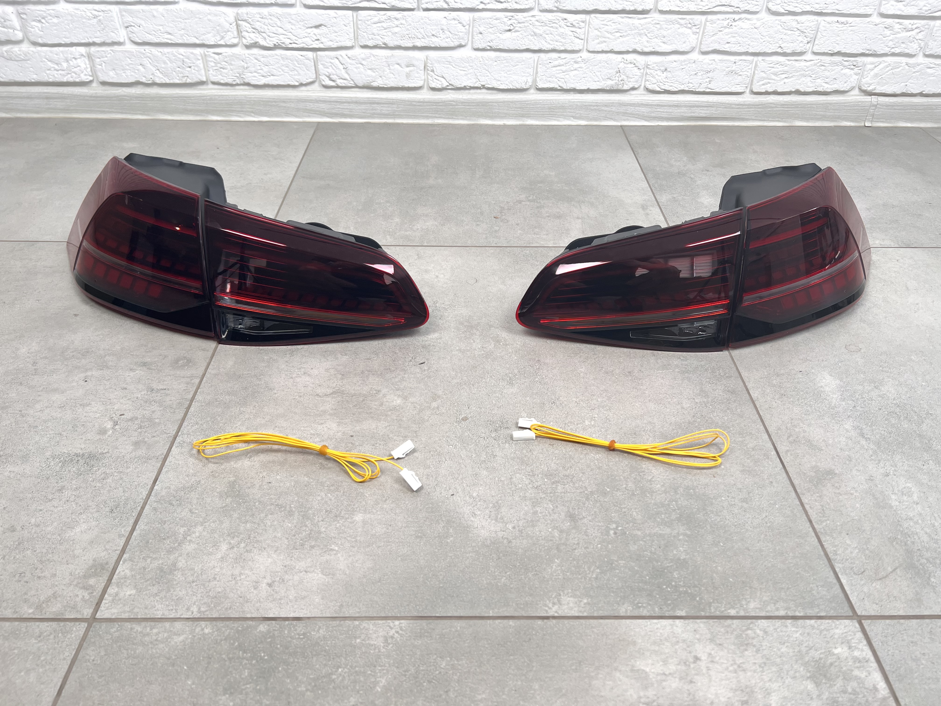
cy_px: 353
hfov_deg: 67.3
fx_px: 707
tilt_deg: -37.3
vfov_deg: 53.1
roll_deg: -1.2
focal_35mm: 26
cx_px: 470
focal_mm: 5.7
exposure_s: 1/100
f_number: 1.5
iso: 50
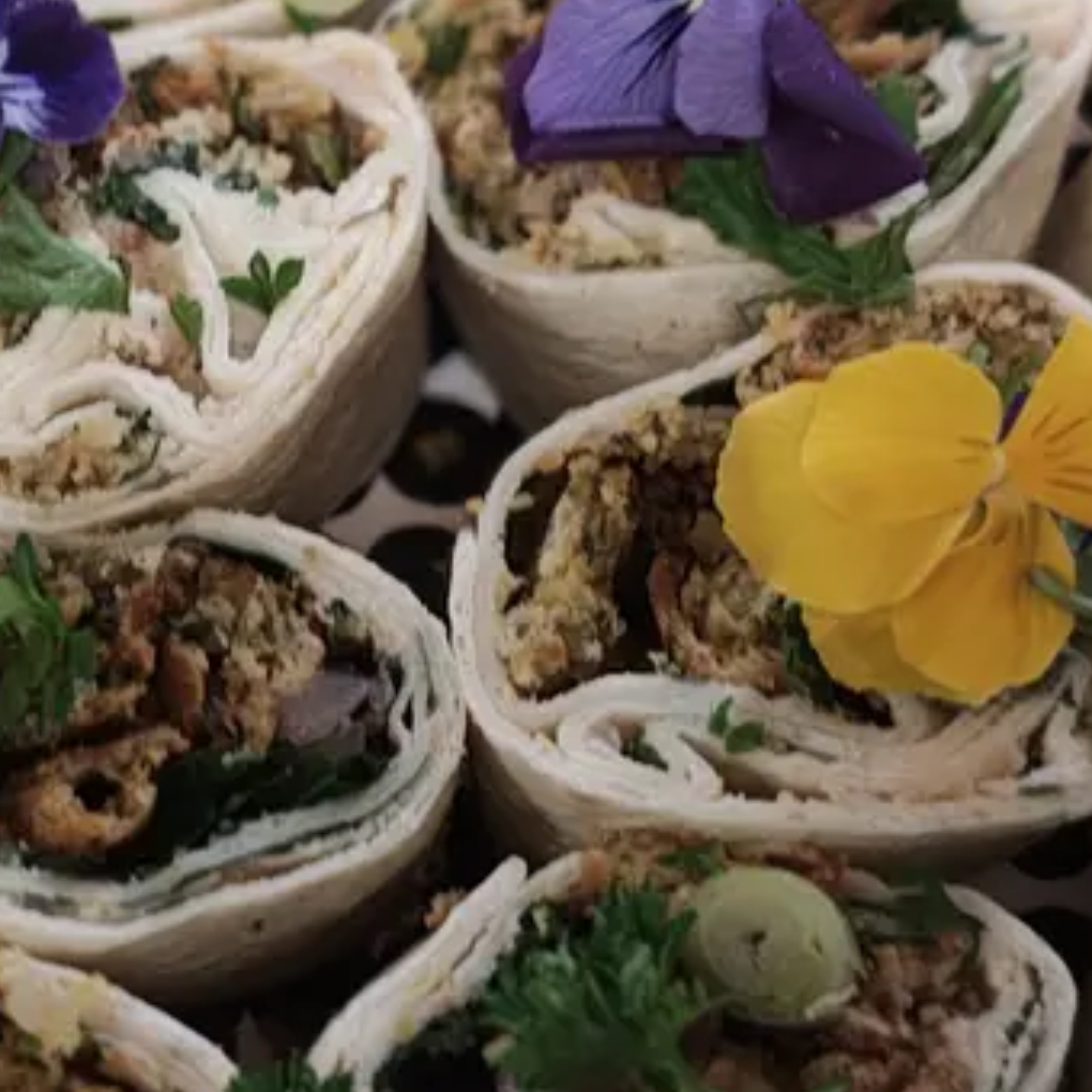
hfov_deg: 21.8
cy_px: 527
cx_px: 157
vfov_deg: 22.2
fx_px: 2784
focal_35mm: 78
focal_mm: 5.89
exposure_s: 1/33.3
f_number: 1.4
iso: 813
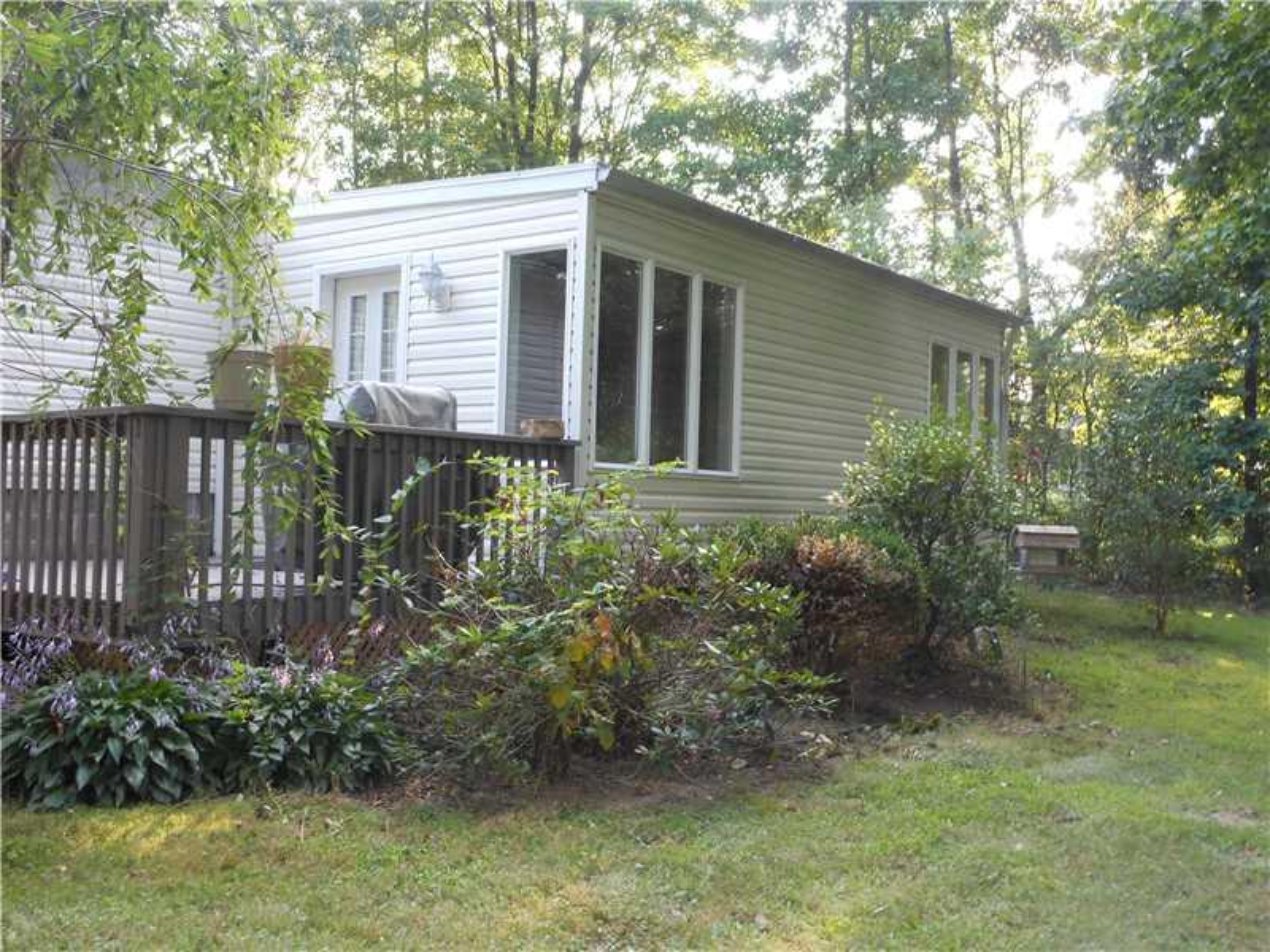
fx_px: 1211
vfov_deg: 42.9
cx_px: 635
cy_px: 476
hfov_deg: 55.4
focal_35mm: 33
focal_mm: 5.9
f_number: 4
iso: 125
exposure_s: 1/30
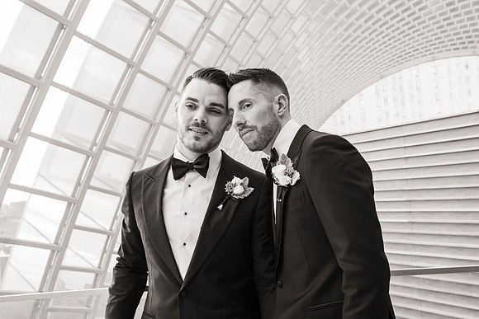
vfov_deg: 28.1
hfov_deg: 41.1
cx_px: 240
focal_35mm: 48
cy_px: 160
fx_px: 639
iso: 2000
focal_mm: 48
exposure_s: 1/125
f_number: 8
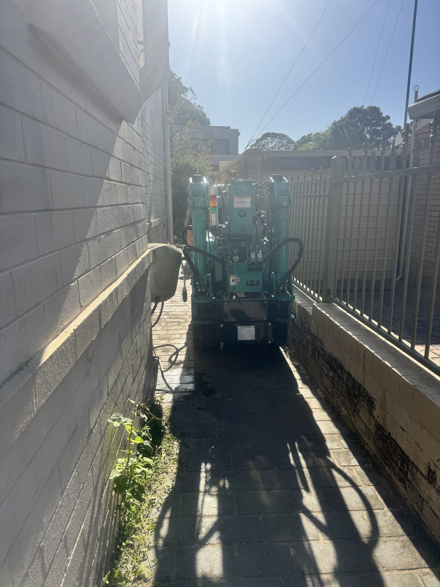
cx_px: 220
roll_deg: +0.1
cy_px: 294
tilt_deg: -12.1
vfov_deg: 71.6
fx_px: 407
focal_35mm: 24
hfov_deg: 56.8
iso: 80
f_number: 1.78
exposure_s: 1/5348
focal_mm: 6.76
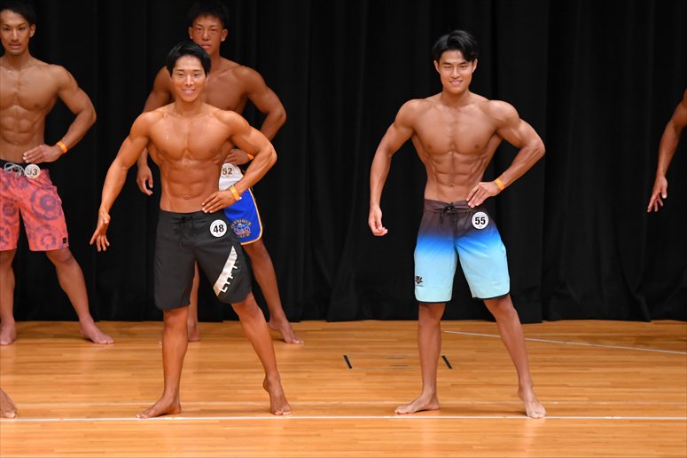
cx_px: 344
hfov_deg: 7.6
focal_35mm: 270
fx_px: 5150
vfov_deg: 5.1
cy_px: 229
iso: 4000
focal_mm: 180
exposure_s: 1/400
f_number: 5.6
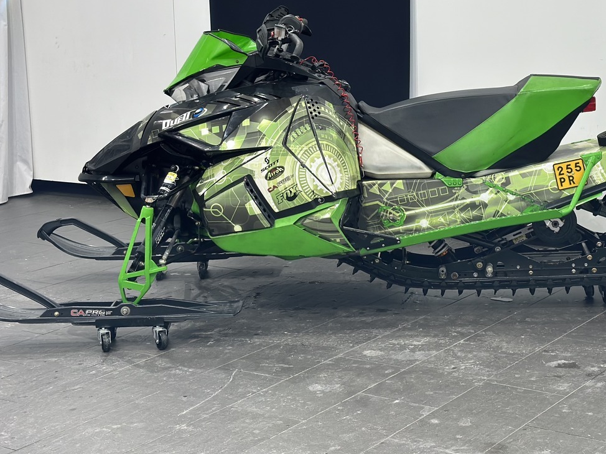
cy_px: 119
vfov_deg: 20.6
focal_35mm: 71
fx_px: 1243
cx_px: 378
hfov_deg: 27.3
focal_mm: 6.86
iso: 80
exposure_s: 1/100
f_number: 1.78
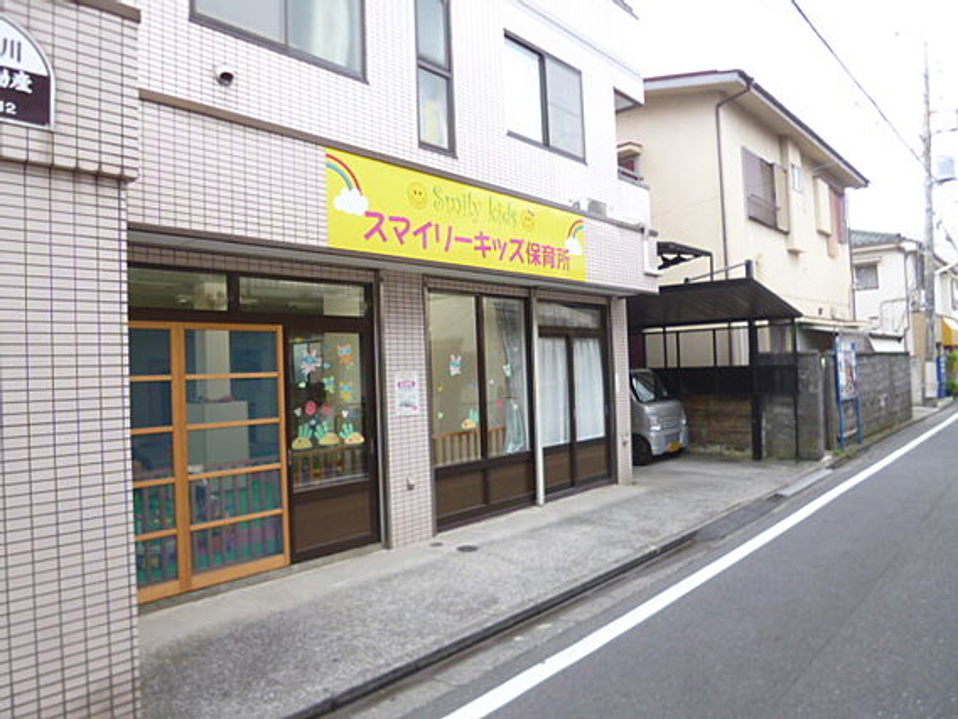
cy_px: 360
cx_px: 479
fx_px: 664
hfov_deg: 71.6
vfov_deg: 56.8
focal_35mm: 24
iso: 125
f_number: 2.5
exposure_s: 1/60
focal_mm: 4.3
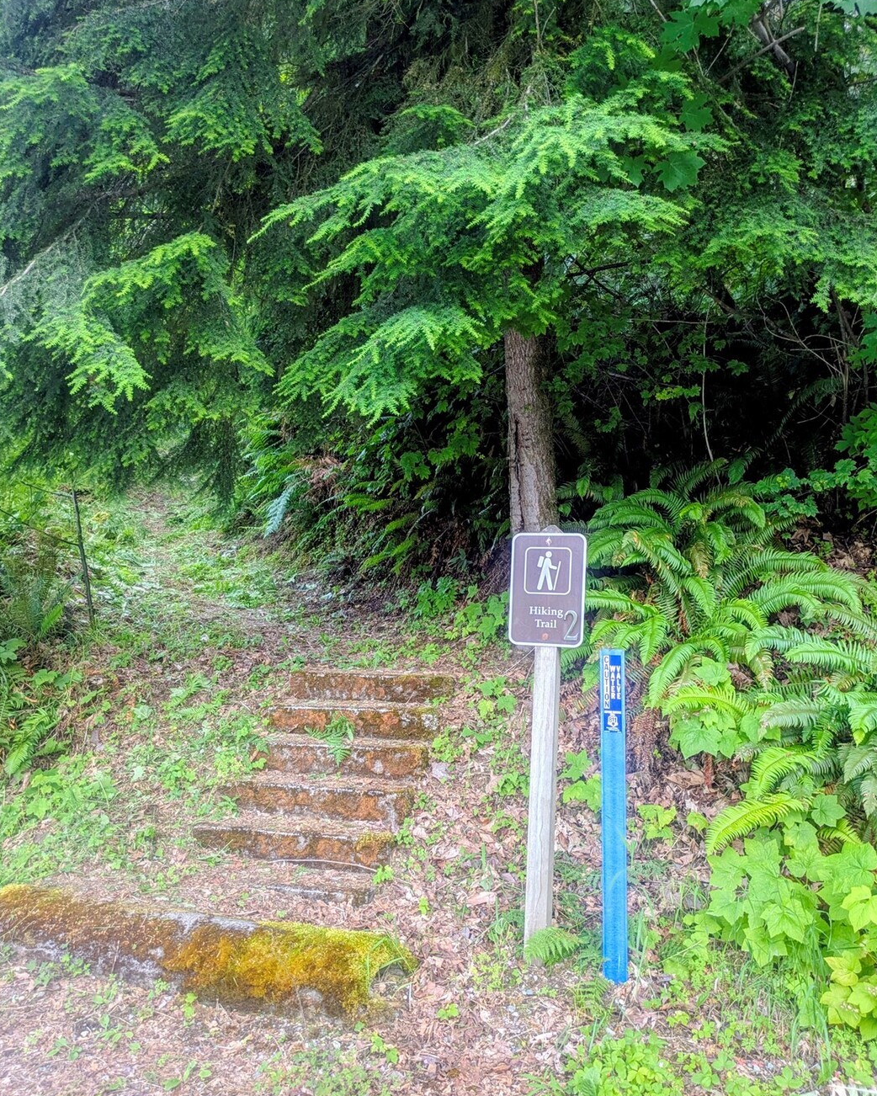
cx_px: 427
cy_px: 583
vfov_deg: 64.0
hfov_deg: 53.2
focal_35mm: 27
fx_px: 876
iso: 94
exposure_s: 1/120
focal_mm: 5.43
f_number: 1.89
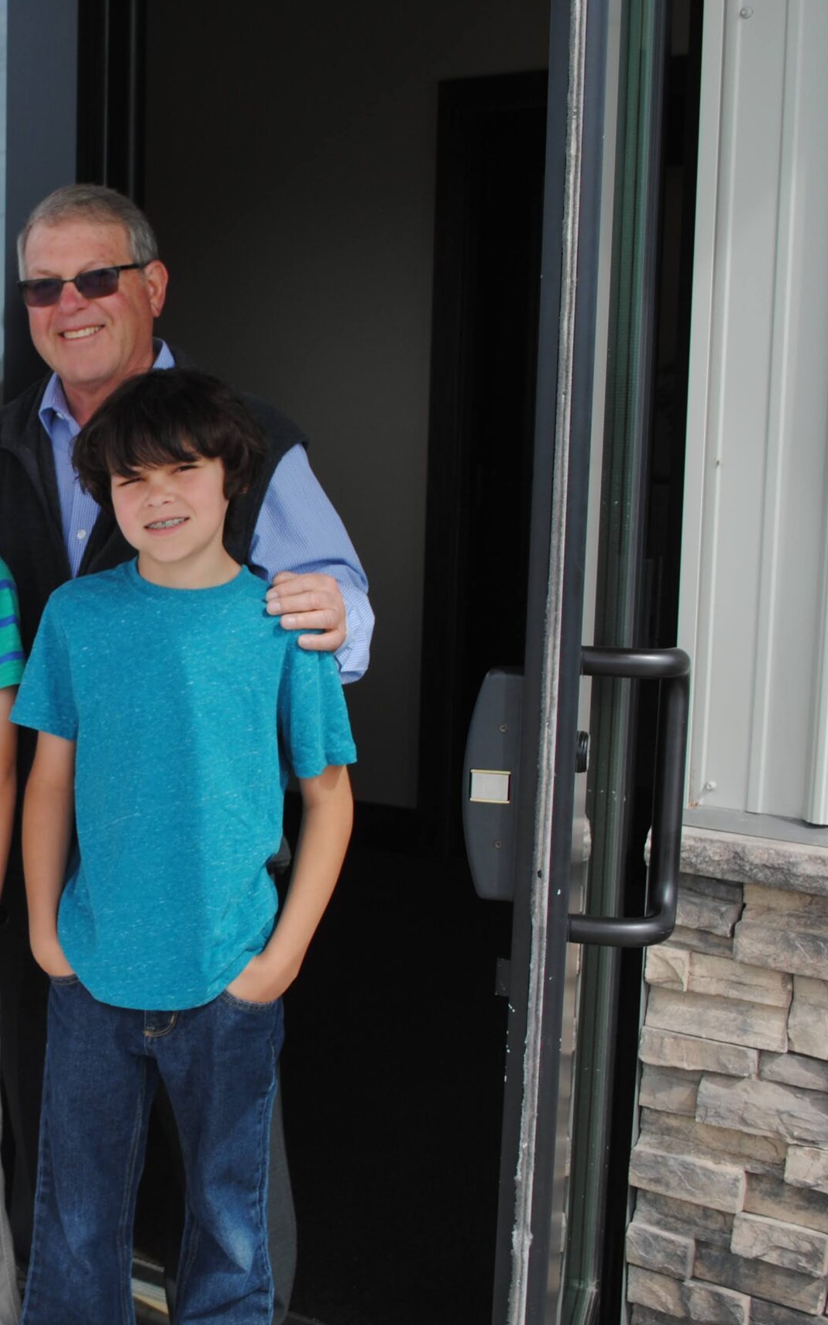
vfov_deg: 36.9
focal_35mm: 55
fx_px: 1985
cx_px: -119
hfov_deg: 22.1
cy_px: 662
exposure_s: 1/160
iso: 100
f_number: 6.3
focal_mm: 24
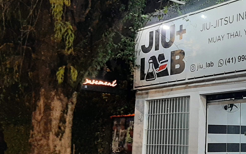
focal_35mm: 57
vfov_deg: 22.7
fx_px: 382
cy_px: 81
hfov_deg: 33.1
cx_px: 237
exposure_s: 1/40
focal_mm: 3.93
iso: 200
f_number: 1.7
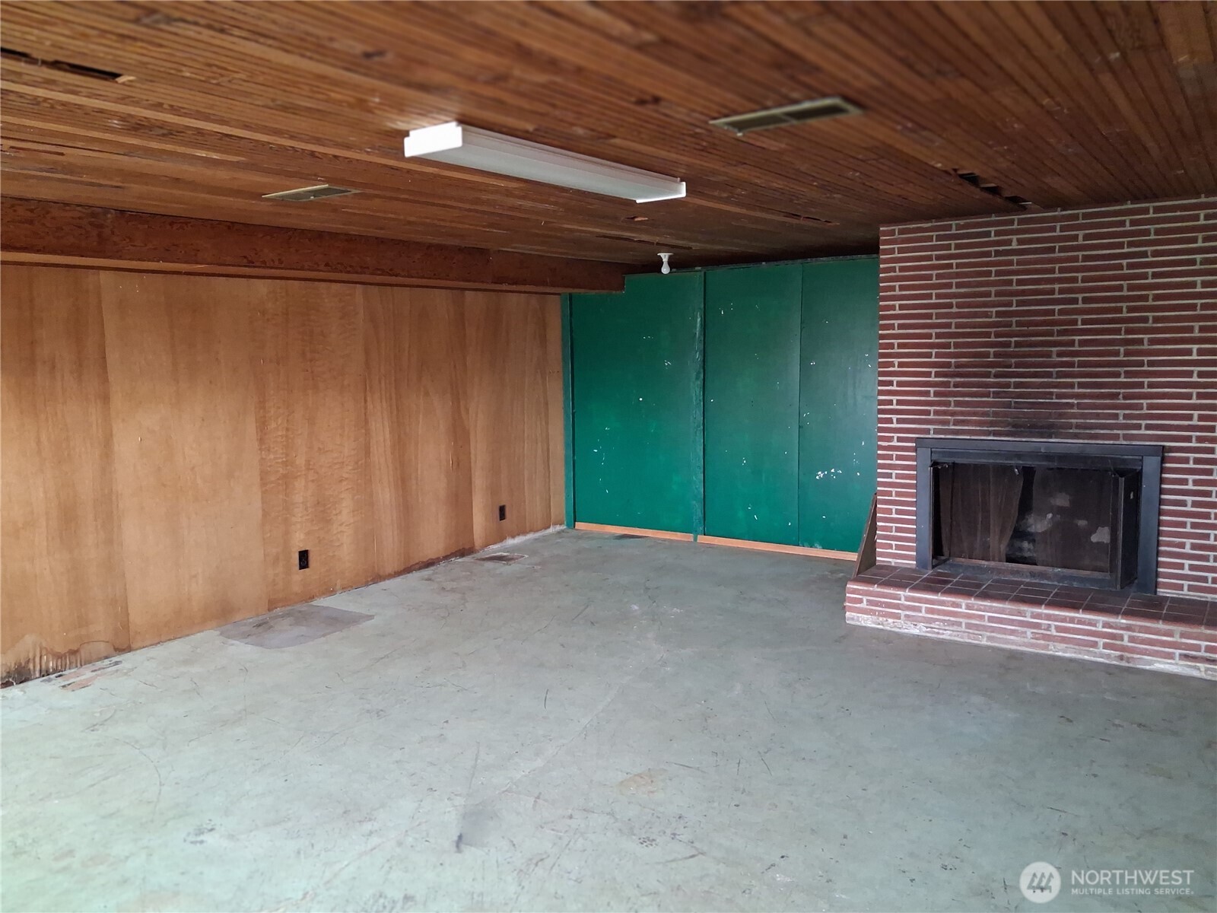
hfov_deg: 65.3
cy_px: 456
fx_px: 949
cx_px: 608
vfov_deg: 51.4
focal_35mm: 27
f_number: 1.8
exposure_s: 1/33.3
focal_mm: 4
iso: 500
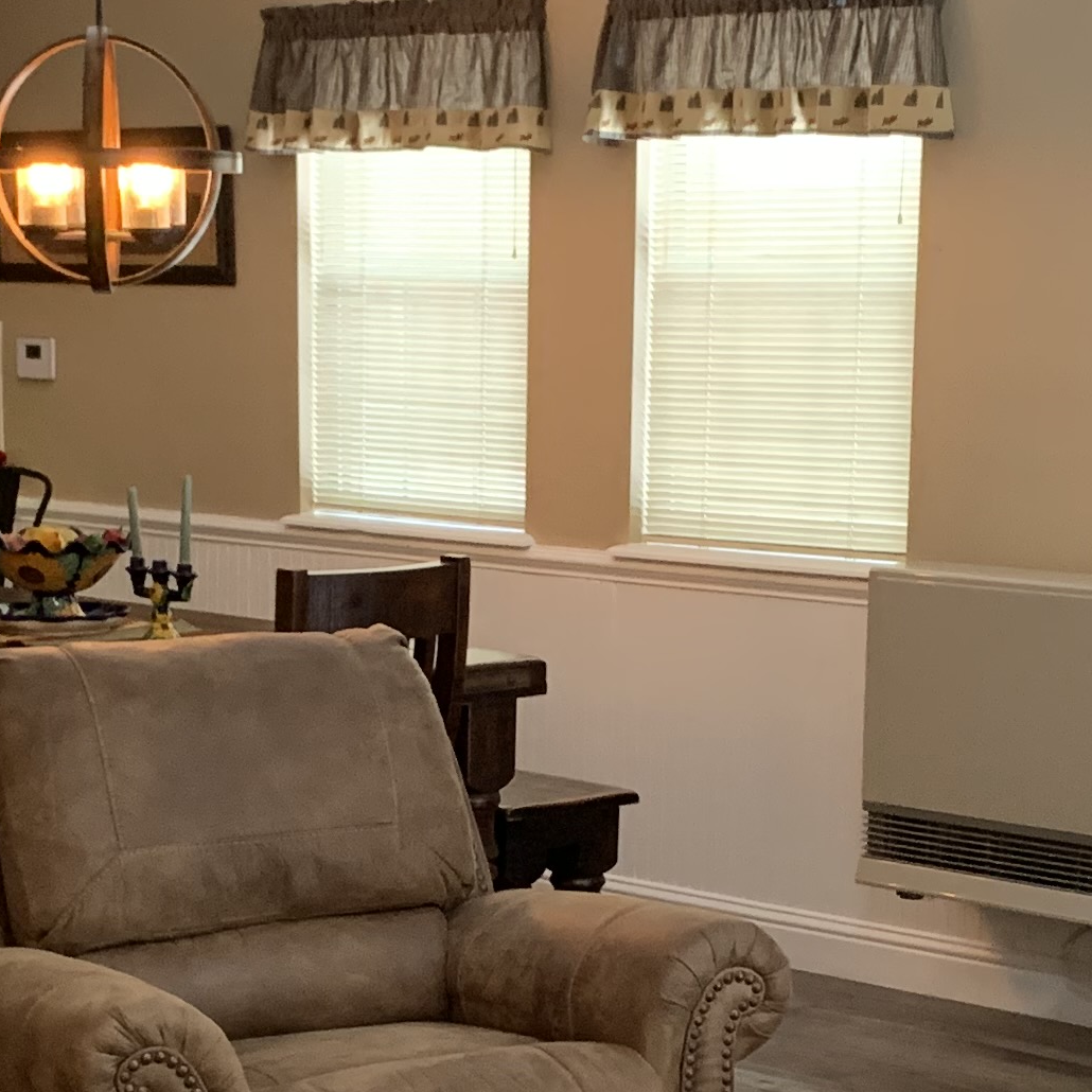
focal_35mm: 90
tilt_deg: -11.4
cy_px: 882
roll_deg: -0.8
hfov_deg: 19.3
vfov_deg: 19.1
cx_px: 498
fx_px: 3212
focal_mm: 4.25
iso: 320
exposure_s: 1/60
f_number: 1.8
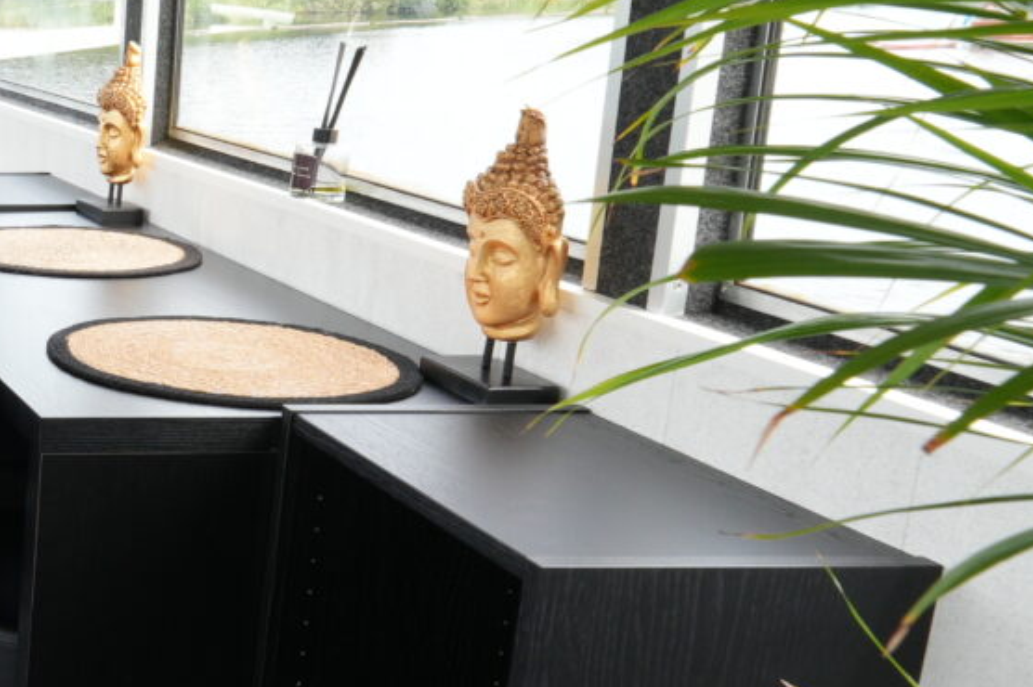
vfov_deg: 25.0
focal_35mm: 54
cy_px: 309
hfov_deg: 27.6
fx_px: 1549
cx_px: -448
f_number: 8
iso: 160
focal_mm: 10
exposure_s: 1/50
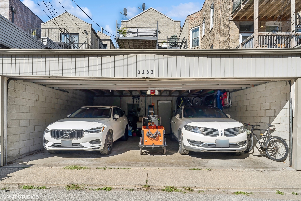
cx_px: 150
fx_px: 167
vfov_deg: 61.9
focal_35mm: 20
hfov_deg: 84.0
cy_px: 100
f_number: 8
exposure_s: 1/1000
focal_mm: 20
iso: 320
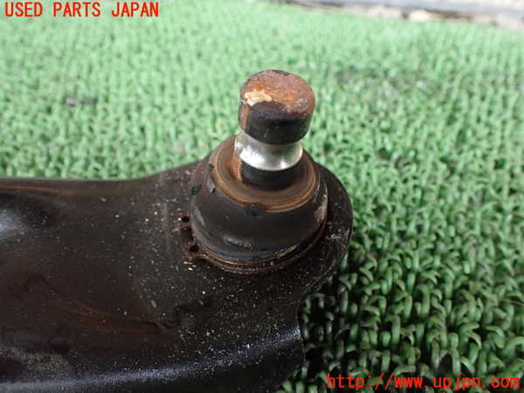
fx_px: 454
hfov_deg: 60.0
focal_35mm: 30
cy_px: 196
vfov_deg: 46.8
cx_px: 262
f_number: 2.3
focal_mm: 5.4
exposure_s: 1/125
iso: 640
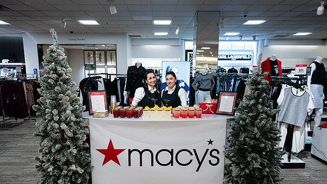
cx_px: 155
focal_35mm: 27
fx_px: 234
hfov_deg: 69.8
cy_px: 115
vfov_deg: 42.6
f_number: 3.2
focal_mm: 24
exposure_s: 1/160
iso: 1000
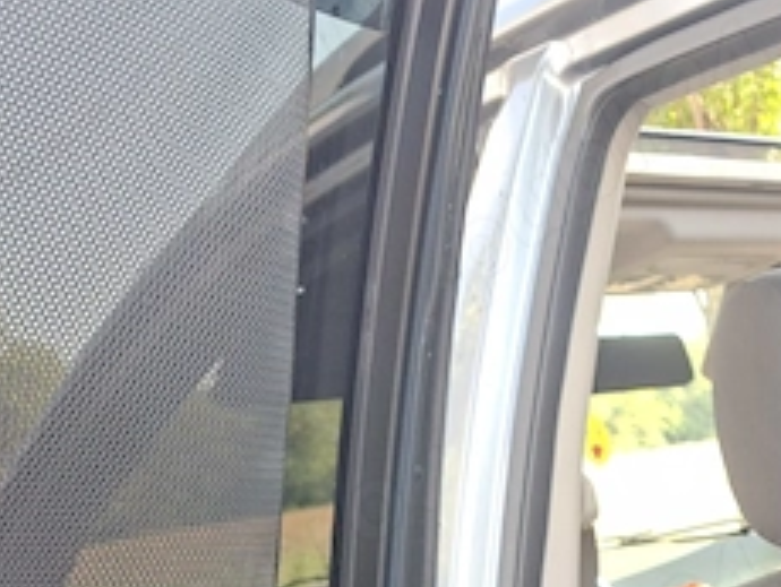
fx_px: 1355
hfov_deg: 28.6
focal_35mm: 60
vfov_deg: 22.8
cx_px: 900
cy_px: 675
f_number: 1.8
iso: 64
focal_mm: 5.54
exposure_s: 1/100
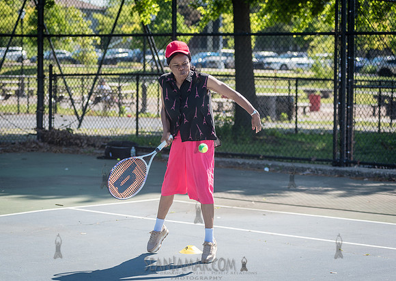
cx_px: 164
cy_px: 131
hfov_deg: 17.4
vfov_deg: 12.4
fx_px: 1290
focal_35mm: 115
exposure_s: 1/1000
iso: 200
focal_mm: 100
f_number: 3.5
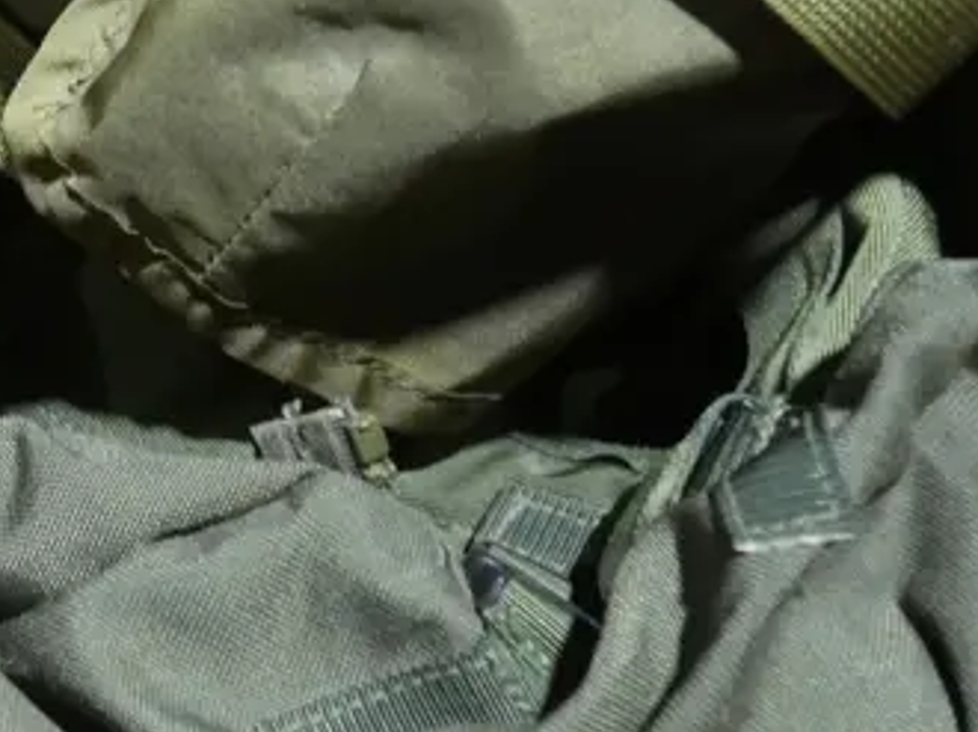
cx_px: -216
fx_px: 2456
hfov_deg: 20.9
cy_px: -107
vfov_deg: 16.4
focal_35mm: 87
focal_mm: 14
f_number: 3.5
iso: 640
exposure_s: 1/60
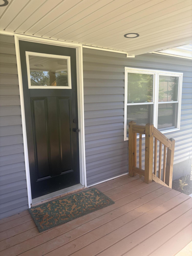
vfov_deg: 67.3
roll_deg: +1.0
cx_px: 96
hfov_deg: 53.1
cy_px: 128
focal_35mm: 26
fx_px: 192
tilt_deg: -9.4
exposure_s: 1/447
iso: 50
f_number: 1.6
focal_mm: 5.96
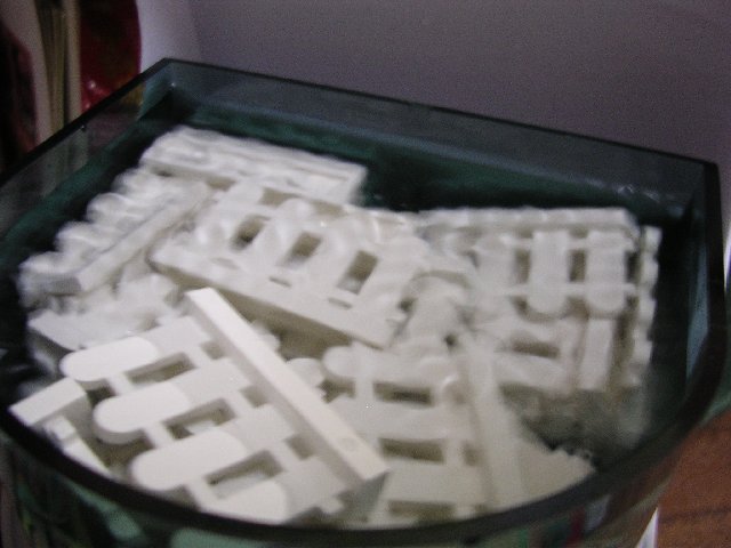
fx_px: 802
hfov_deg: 49.0
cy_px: 274
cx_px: 366
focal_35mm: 38
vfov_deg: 37.7
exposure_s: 1/3.6
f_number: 2.8
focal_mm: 5.8
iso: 186
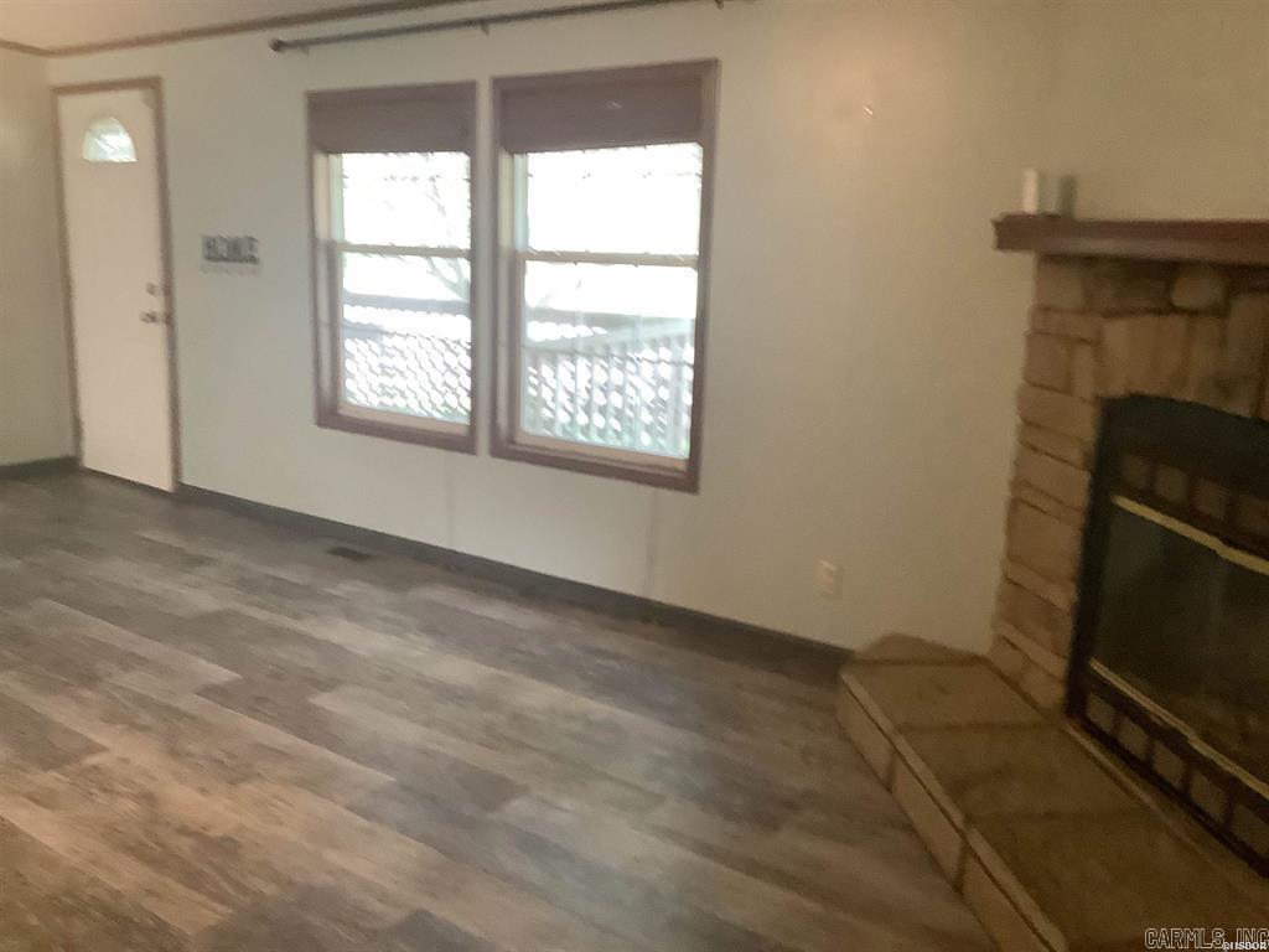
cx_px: 634
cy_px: 476
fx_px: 1136
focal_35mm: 31
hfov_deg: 58.4
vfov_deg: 45.4
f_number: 2.4
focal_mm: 3.3
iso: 250
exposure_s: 1/60
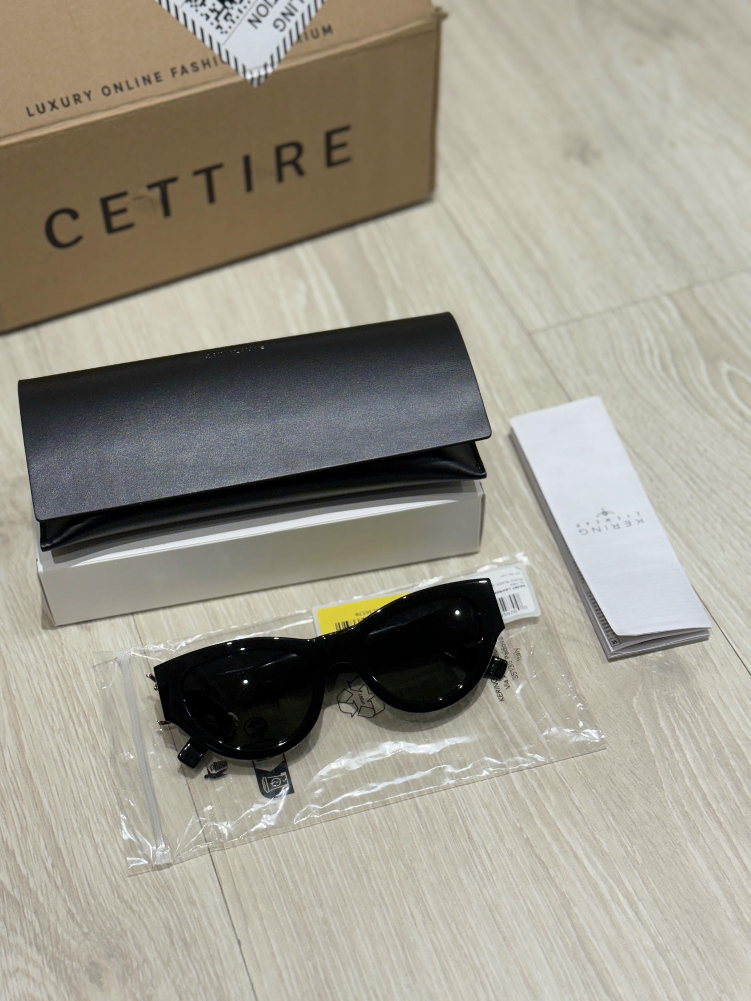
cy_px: 500
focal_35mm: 48
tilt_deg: -50.5
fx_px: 1388
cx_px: 376
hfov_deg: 30.3
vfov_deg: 39.7
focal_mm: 6.76
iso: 80
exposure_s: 1/120
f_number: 1.78
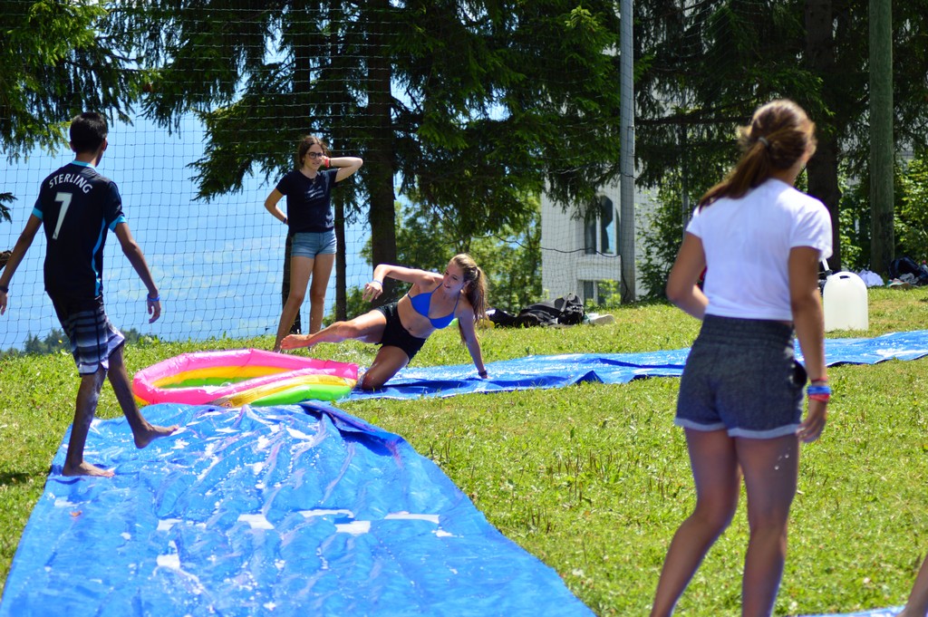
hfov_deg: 19.5
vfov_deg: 13.0
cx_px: 464
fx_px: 2704
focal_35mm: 105
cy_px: 308
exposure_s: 1/640
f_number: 4
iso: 100
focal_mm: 70
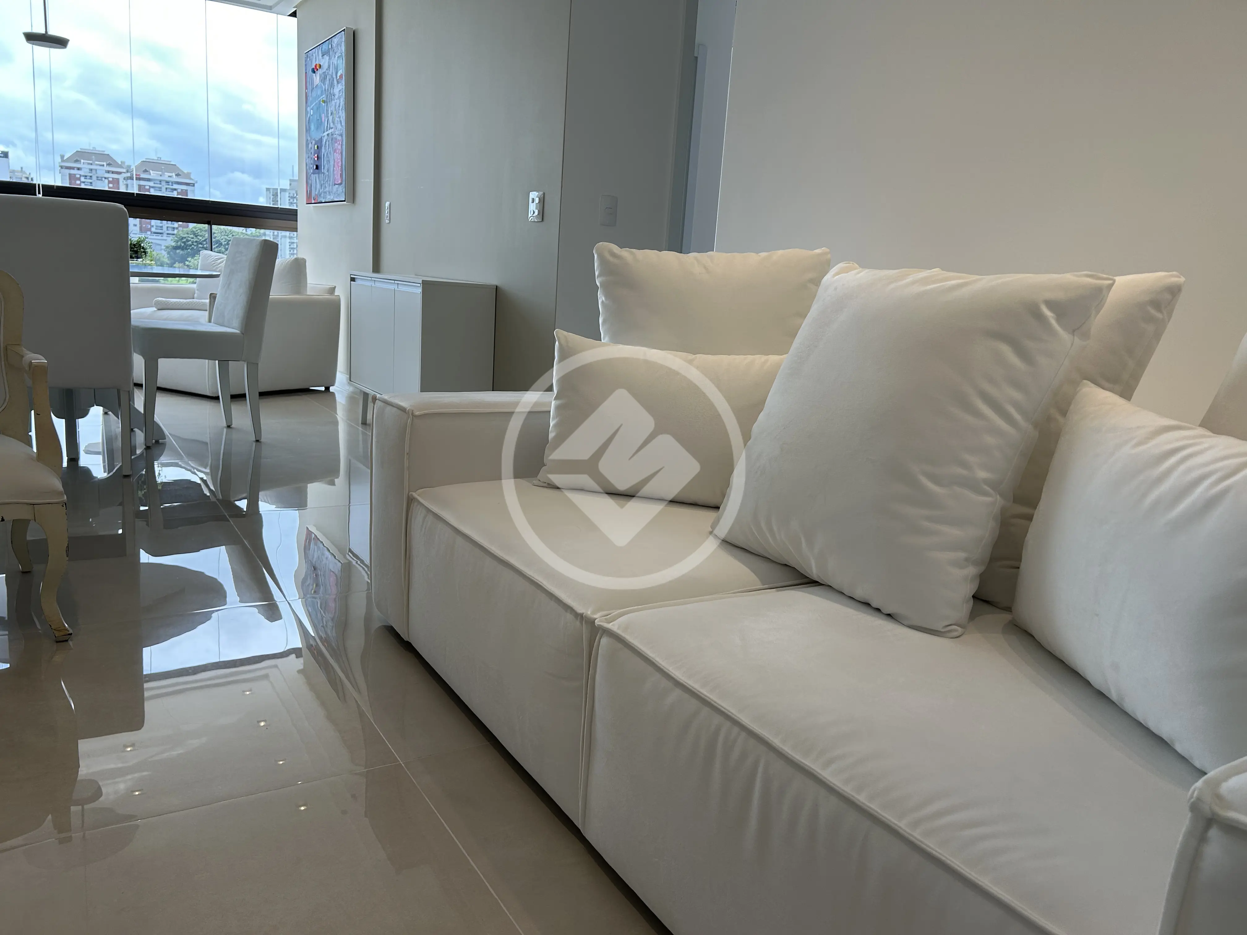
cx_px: 624
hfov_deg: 67.3
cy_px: 468
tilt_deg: -11.1
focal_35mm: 26
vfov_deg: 53.1
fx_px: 937
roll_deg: -3.8
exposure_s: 1/700
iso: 50
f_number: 1.5
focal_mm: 5.7
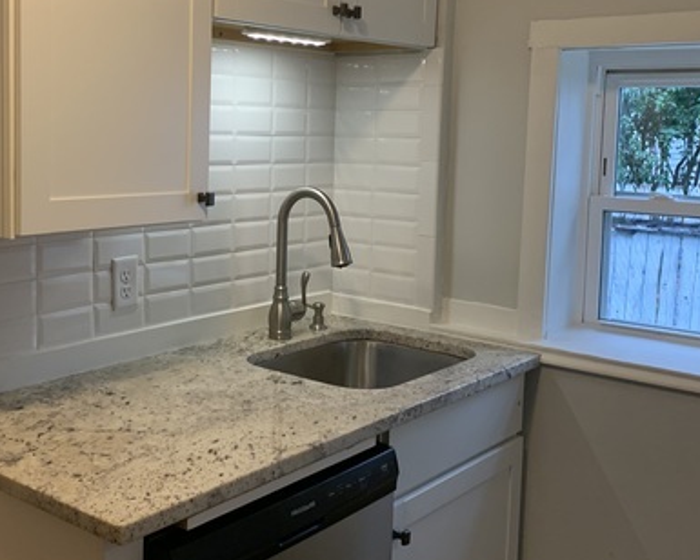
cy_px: 227
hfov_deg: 41.6
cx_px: 250
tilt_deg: -6.7
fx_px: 912
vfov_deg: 34.1
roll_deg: -1.8
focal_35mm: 44
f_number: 1.8
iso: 160
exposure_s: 1/60
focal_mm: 4.25
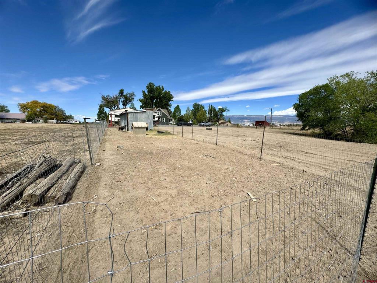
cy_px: 142
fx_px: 152
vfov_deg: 85.7
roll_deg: -0.5
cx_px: 188
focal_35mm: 14
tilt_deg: -6.9
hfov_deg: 102.1
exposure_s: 1/3106
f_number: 2.2
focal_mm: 2.22
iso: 50
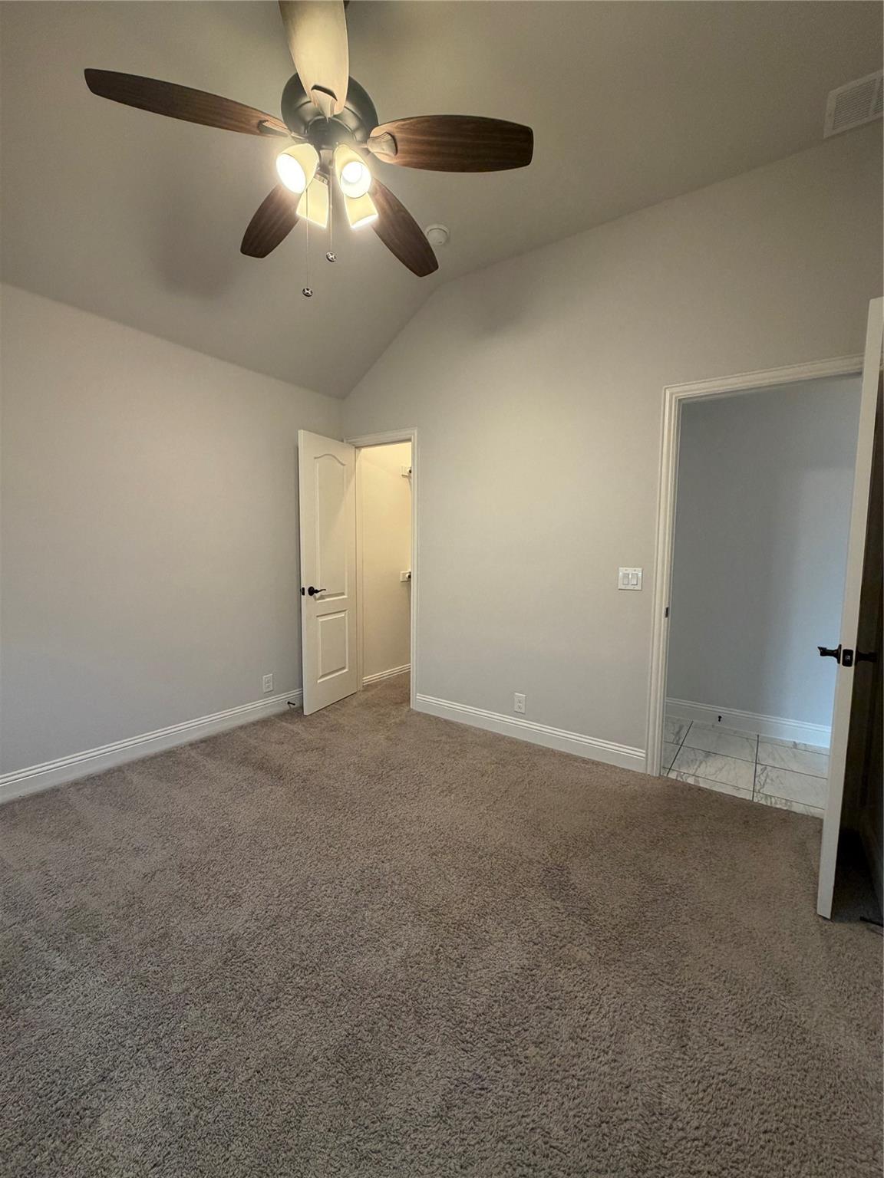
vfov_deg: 102.1
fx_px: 477
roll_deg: -1.6
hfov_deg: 85.7
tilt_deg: -5.2
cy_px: 589
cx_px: 442
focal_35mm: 14
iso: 200
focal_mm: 2.22
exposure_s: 1/60
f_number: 2.2
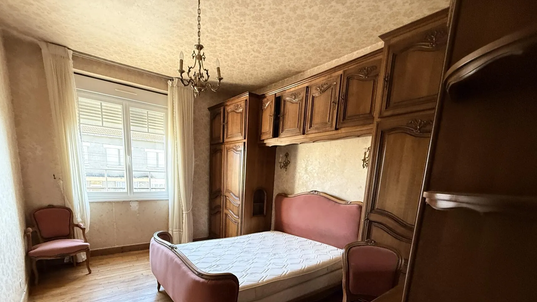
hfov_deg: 95.7
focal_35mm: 17
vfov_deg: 60.8
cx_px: 245
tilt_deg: -10.8
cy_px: 222
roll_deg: -2.3
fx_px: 242
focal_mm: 2.22
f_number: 2.2
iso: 500
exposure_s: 1/60
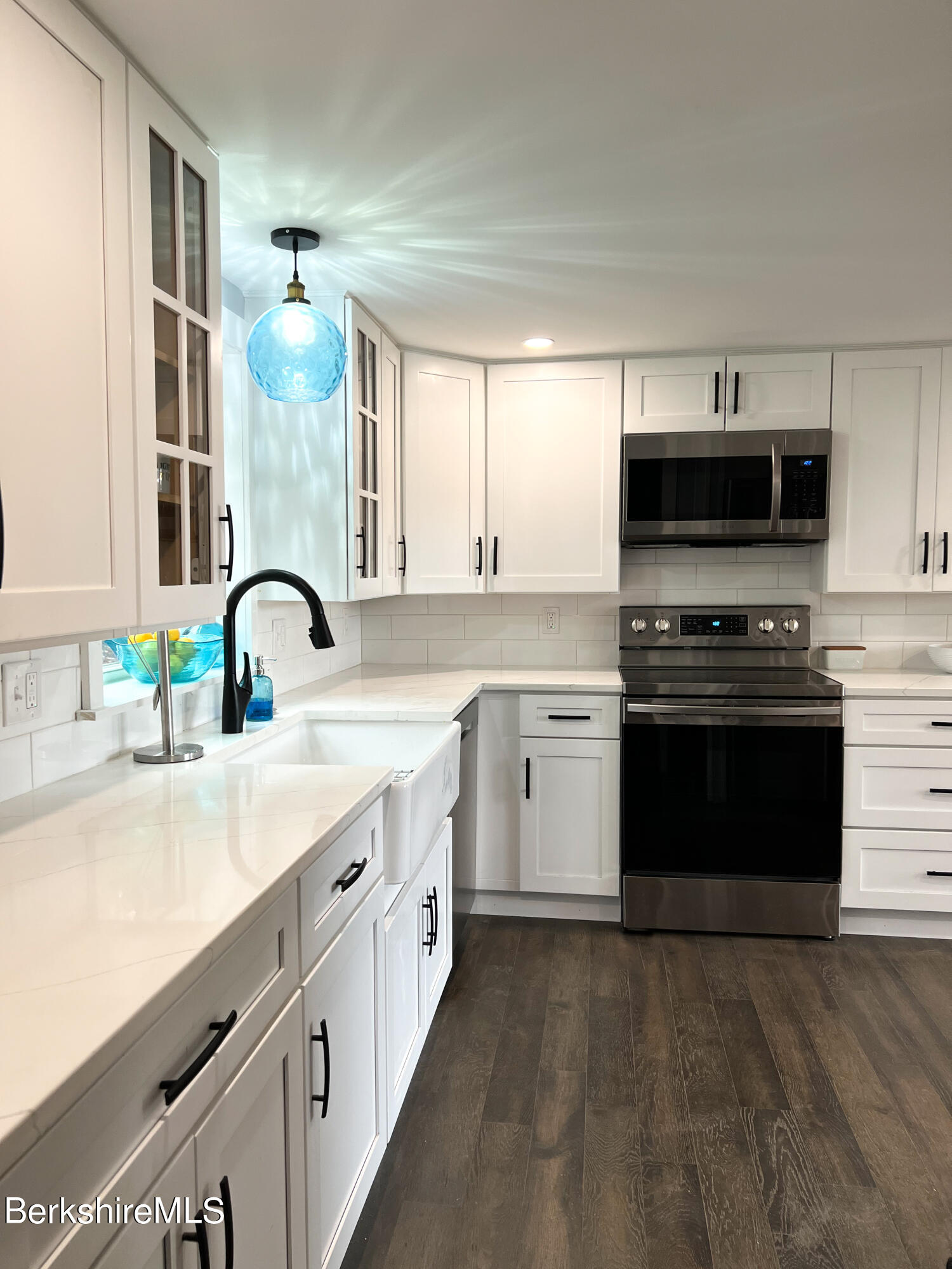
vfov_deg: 67.3
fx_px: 953
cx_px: 476
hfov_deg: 53.1
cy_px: 634
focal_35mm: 26
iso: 125
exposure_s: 1/120
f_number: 1.5
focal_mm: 5.7
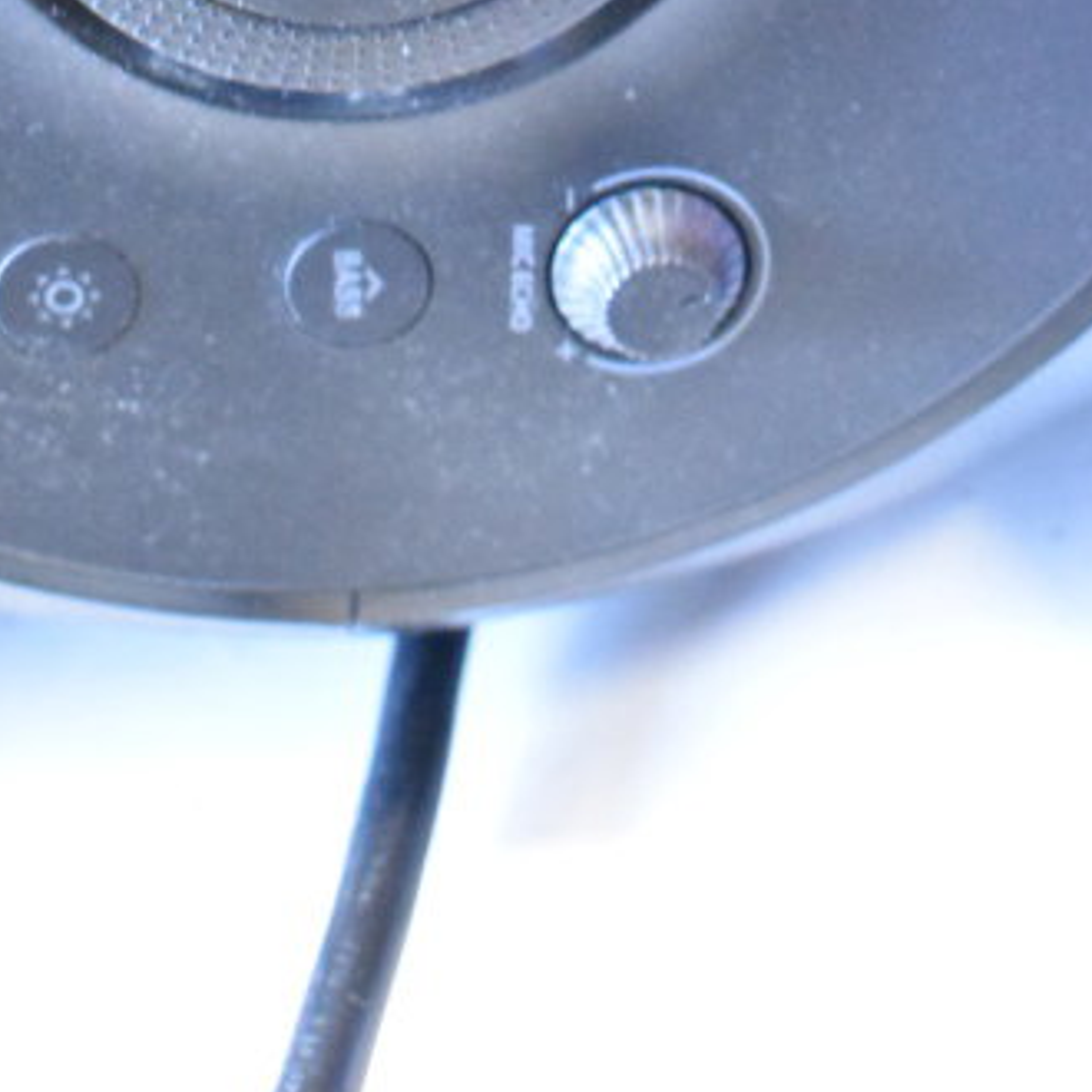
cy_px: -376
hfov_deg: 17.5
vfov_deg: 16.5
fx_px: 3533
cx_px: 285
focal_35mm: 99
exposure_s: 1/50
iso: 11400
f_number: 4.2
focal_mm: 28
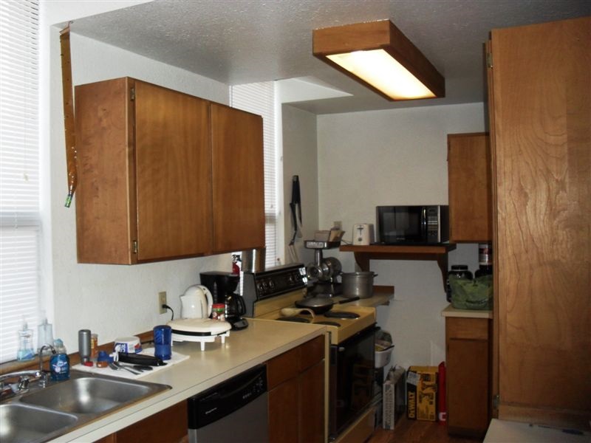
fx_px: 598
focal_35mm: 35
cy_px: 222
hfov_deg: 52.6
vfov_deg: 40.7
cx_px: 296
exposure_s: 1/45
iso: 200
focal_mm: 6.3
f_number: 3.2
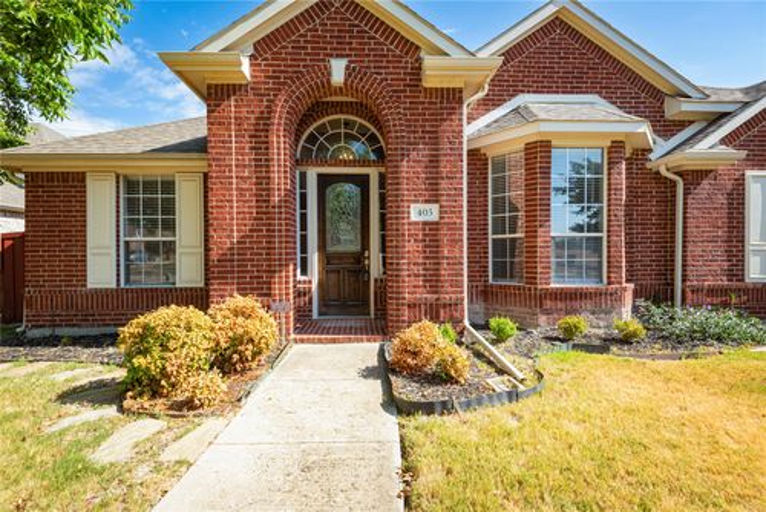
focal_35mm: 16
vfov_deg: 73.8
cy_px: 256
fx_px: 341
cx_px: 383
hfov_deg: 96.7
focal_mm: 16
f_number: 7.1
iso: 100
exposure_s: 1/125
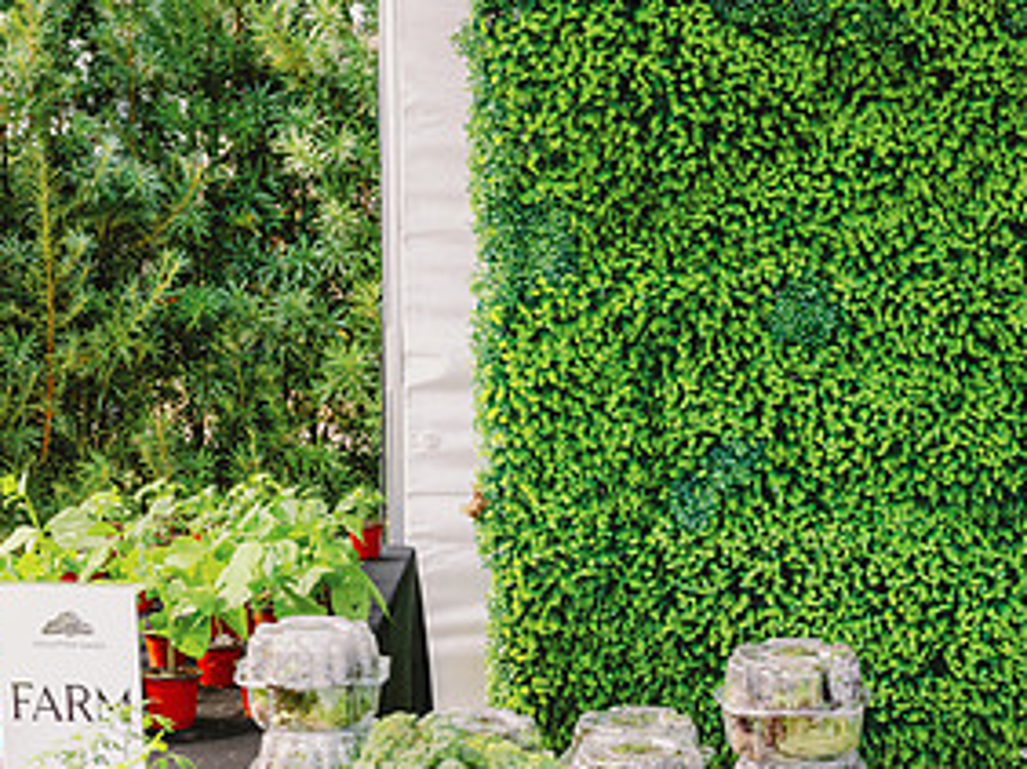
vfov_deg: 15.5
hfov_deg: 20.6
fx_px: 2816
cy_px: 581
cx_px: 681
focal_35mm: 95
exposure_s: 1/40
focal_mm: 48
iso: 400
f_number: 7.1
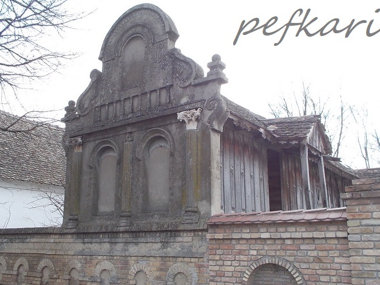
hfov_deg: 52.5
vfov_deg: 40.5
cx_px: 171
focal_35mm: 35
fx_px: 384
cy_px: 168
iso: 80
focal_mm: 4.1
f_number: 3.3
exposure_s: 1/250
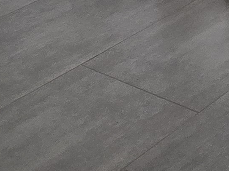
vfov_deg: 11.2
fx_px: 635
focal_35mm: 96
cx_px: 515
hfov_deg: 14.8
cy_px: -307
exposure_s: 1/111
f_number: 2.2
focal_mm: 2.2
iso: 50
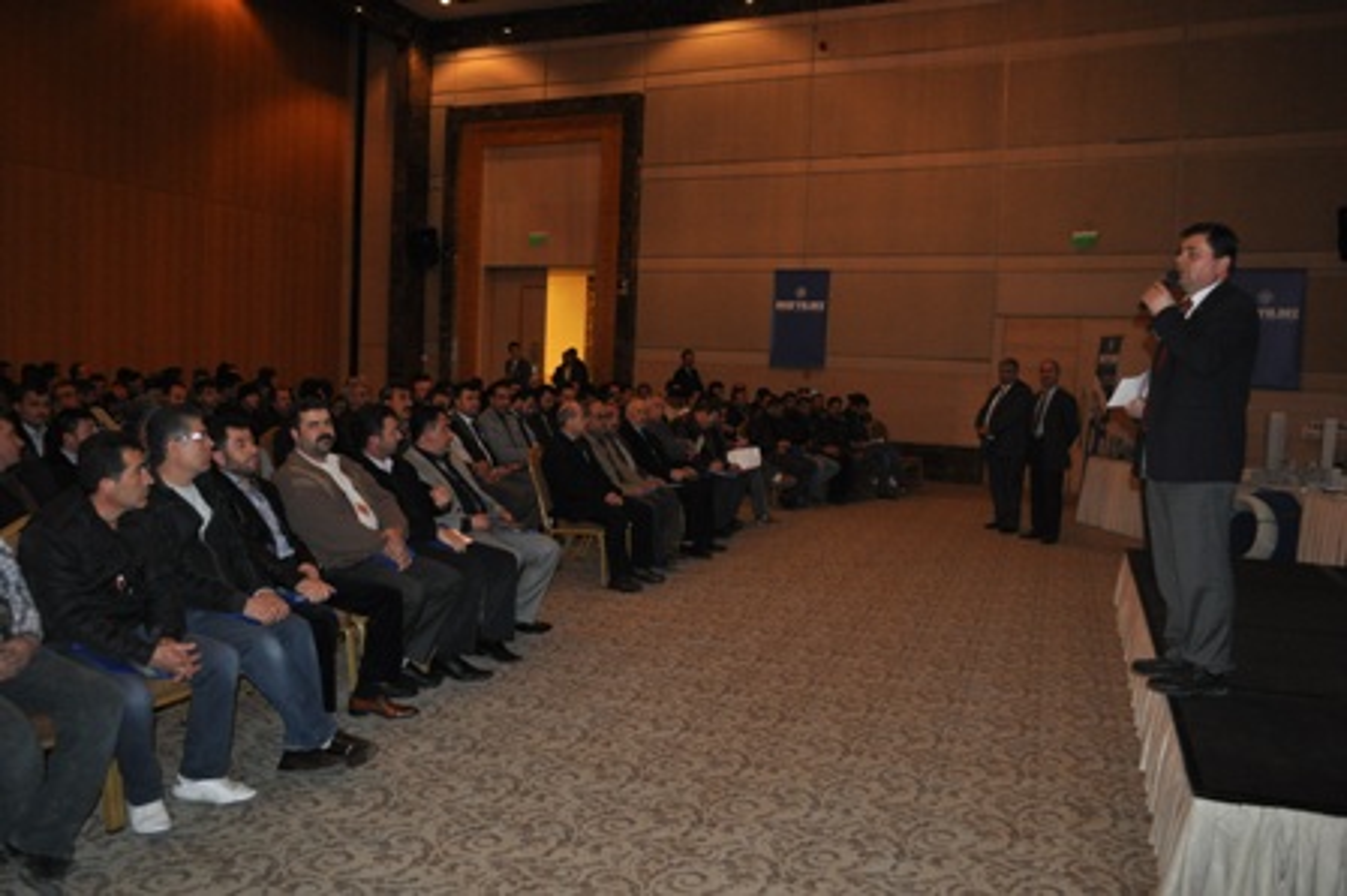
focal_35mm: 30
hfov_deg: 62.0
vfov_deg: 43.5
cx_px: 674
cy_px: 448
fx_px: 1122
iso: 800
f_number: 3.8
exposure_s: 1/60
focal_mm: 20
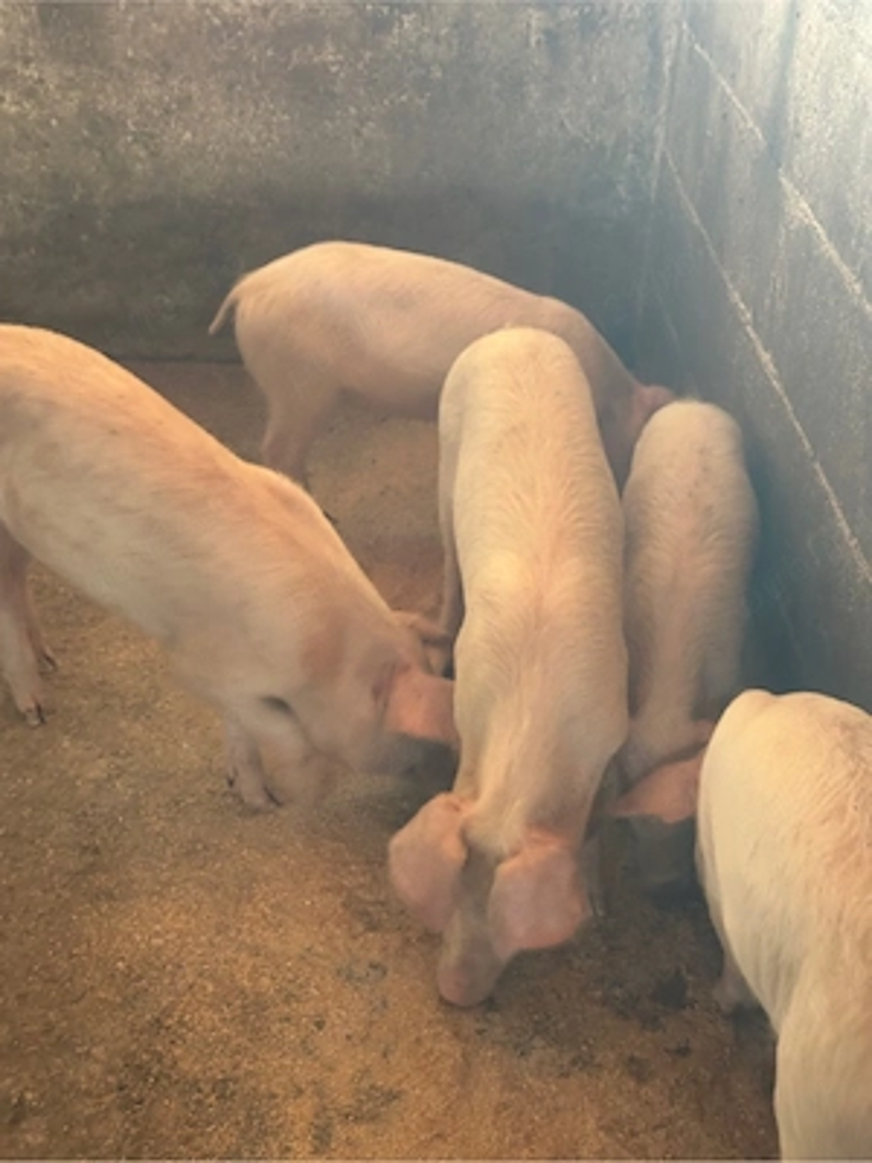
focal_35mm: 48
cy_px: 582
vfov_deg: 39.7
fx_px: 1612
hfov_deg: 30.3
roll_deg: -3.2
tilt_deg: -31.4
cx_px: 436
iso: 400
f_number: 1.78
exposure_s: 1/40
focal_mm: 6.86
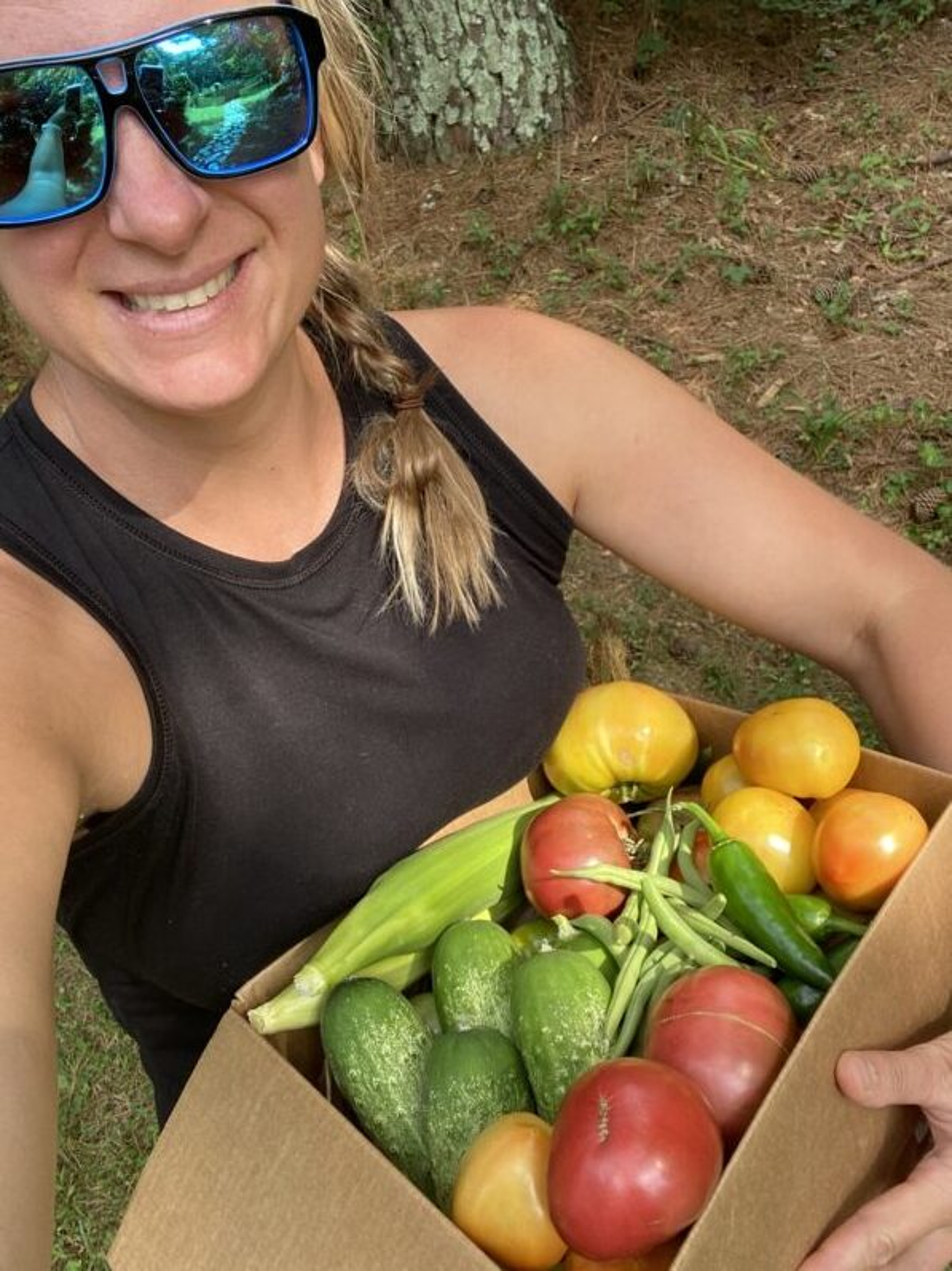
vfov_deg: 60.0
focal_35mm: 30
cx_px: 476
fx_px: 1101
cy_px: 636
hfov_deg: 46.8
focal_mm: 2.71
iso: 40
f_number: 2.2
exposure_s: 1/122
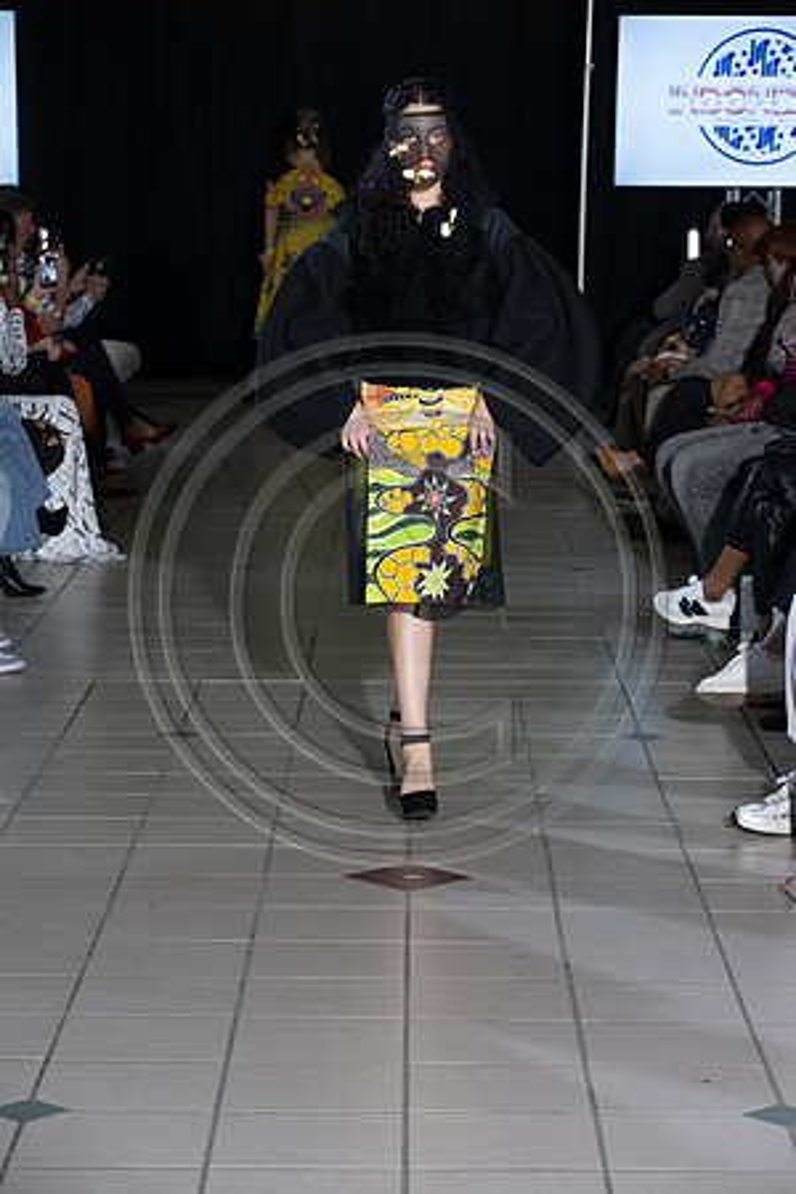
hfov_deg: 13.0
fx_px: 3482
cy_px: 597
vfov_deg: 19.5
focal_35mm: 105
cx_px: 398
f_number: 5.6
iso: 1250
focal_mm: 105
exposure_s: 1/160
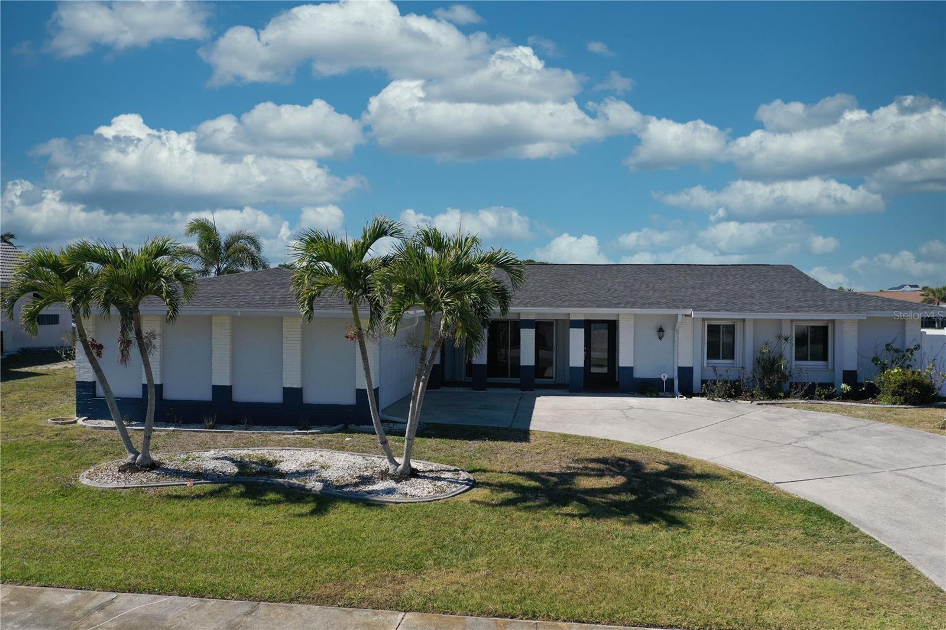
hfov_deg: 65.5
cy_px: 315
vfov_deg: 46.4
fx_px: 736
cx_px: 473
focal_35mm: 28
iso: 200
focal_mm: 10.3
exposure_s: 1/1250
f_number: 5
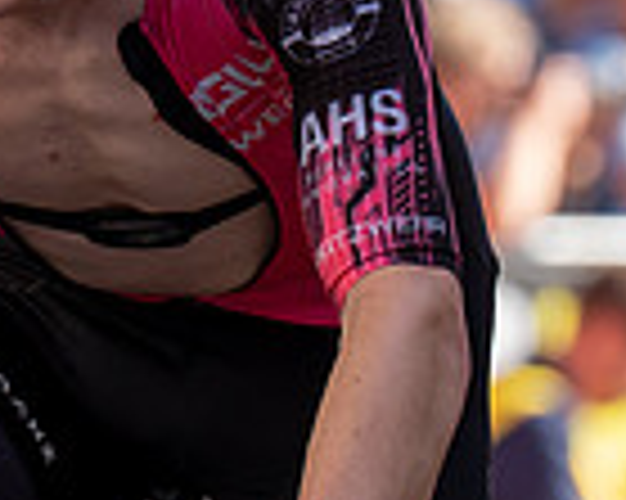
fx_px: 22273
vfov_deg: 1.3
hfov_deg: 1.6
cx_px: 91
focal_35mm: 1203
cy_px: 210
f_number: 4
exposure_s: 1/1000
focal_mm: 176
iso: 500
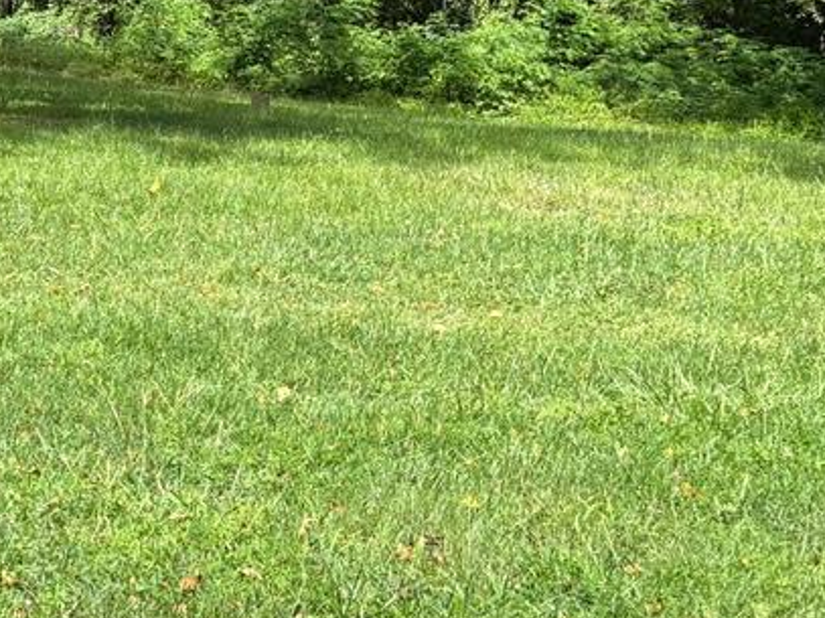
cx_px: -462
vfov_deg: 16.0
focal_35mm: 92
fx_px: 2192
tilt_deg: -6.1
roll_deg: -1.4
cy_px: 180
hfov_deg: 18.5
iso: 50
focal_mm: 5.96
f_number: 1.6
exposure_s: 1/1239
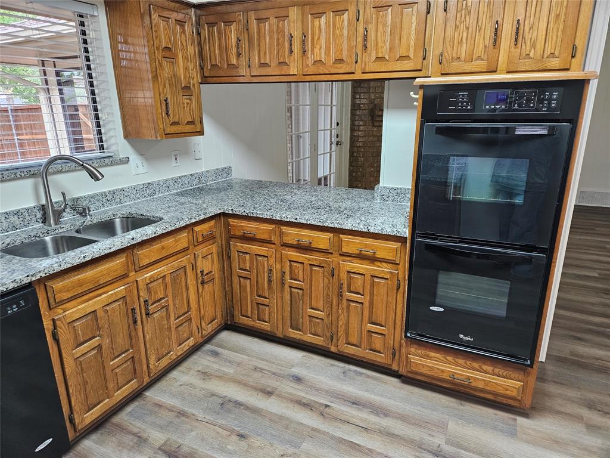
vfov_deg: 58.9
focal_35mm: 23
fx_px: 405
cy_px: 229
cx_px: 305
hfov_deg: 73.9
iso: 320
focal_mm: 5.4
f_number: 1.8
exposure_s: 1/120
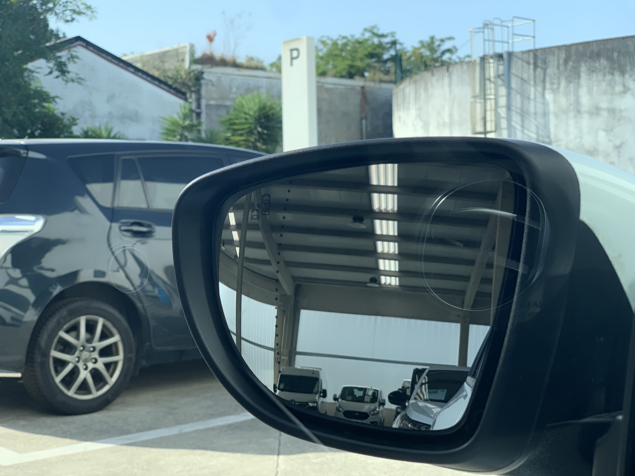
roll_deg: +0.7
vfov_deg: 28.0
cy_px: 238
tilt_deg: -2.2
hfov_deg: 36.8
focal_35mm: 52
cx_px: 318
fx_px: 954
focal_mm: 6
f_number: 2.4
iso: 16
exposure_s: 1/300
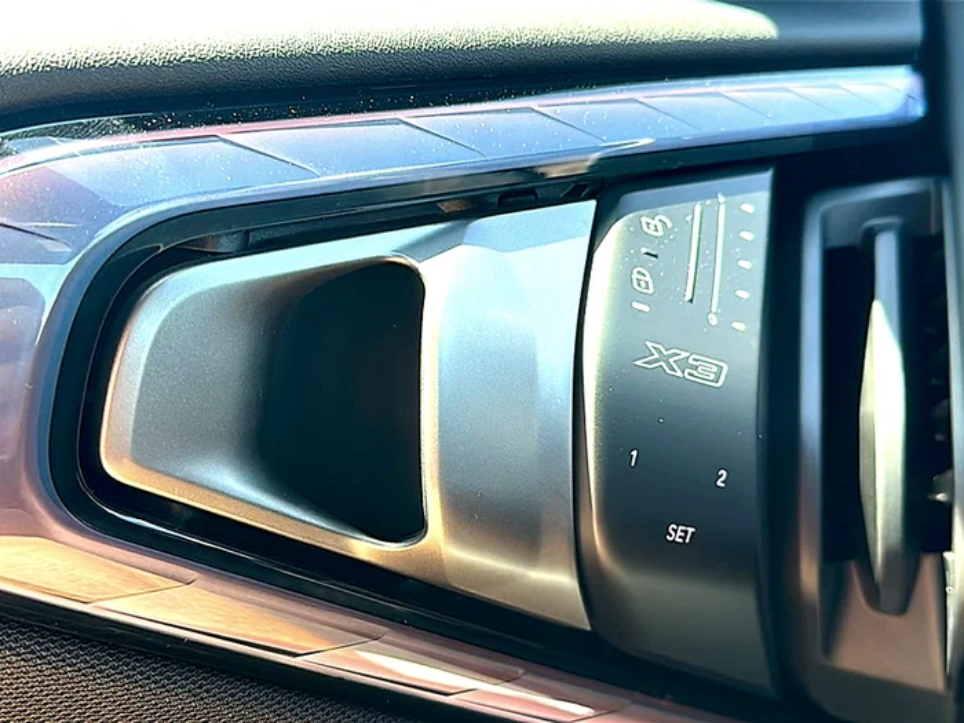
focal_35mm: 37
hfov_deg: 50.1
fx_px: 1030
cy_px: 362
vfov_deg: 38.7
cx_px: 482
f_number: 1.78
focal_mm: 6.86
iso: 80
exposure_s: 1/151
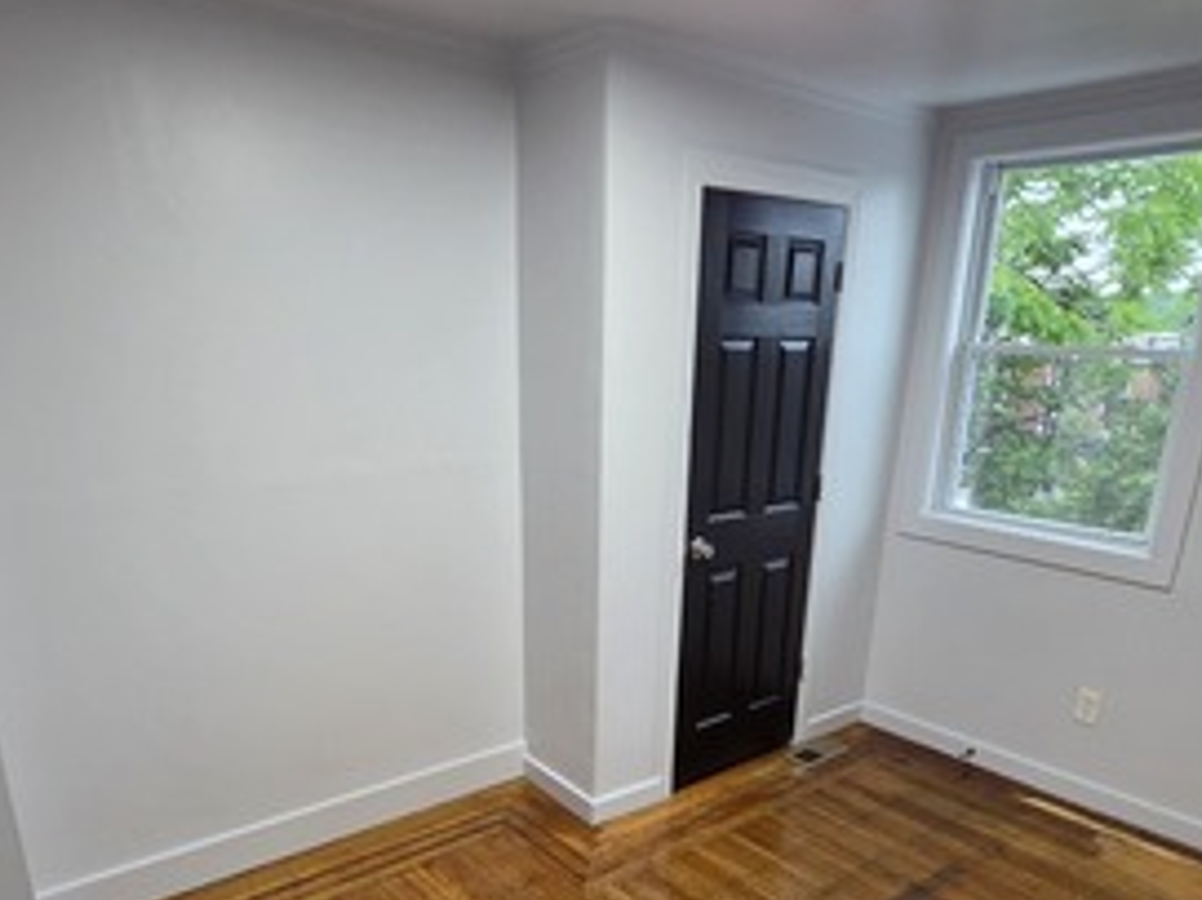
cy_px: 667
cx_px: 603
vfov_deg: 54.3
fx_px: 833
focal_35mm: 24
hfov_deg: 71.6
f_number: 2.2
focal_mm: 2.2
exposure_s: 1/60
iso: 320
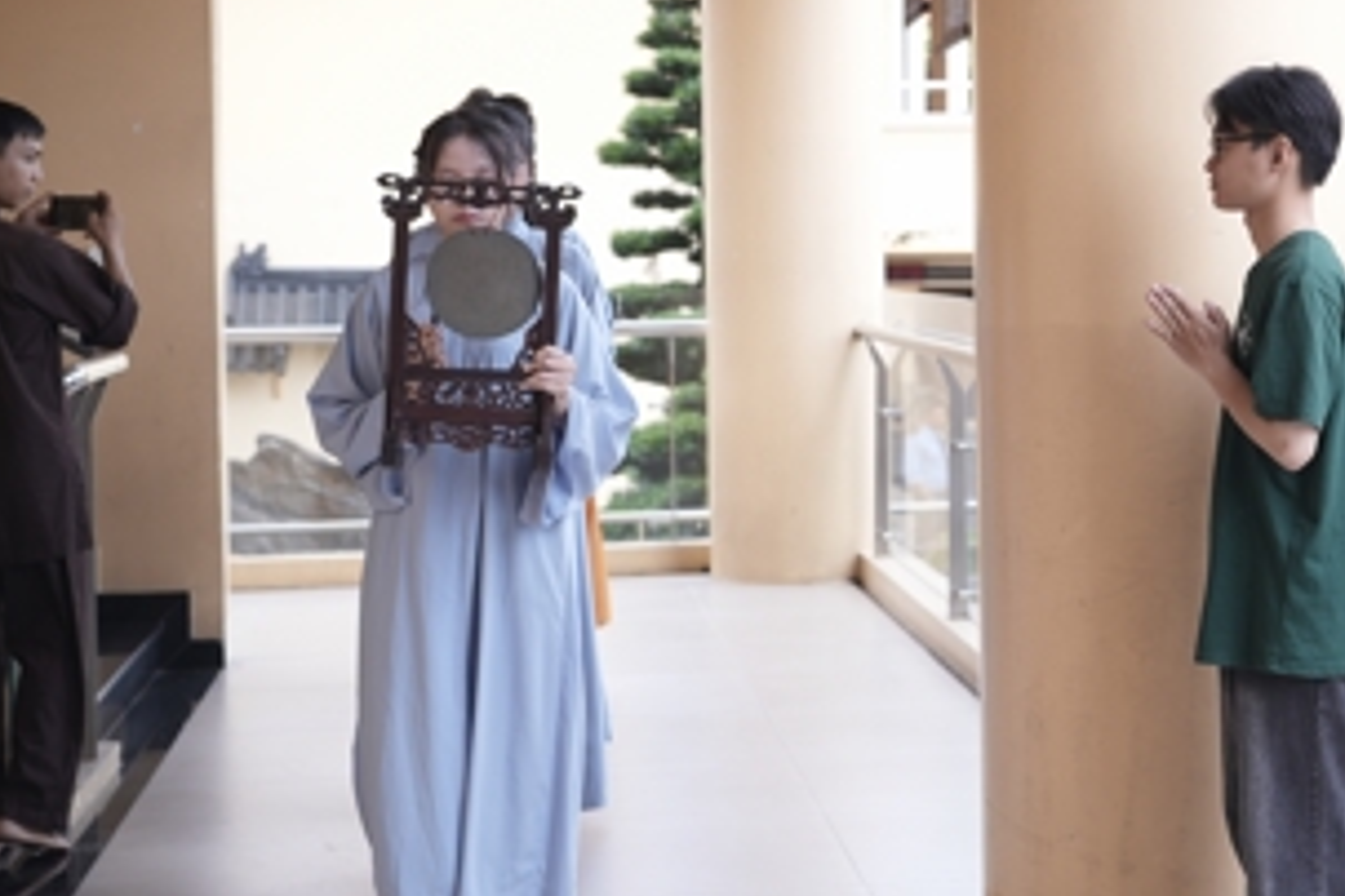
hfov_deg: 25.6
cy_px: 313
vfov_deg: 18.1
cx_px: 1354
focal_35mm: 75
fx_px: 2802
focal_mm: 35
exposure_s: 1/200
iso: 160
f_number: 2.8
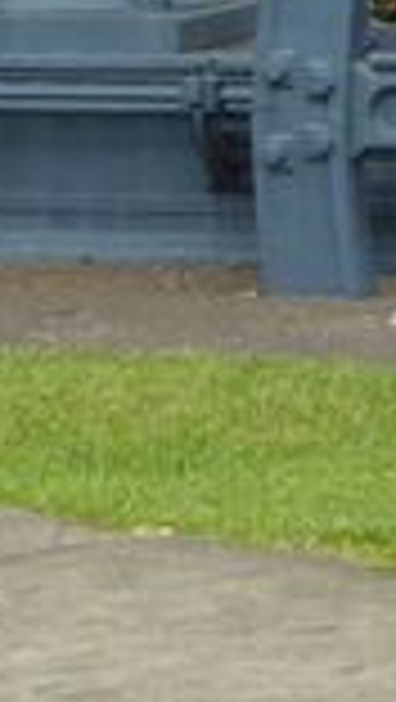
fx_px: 3744
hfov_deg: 5.8
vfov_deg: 10.3
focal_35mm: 201
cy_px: -364
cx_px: 1048
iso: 80
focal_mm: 6.3
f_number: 3.7
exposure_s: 1/160
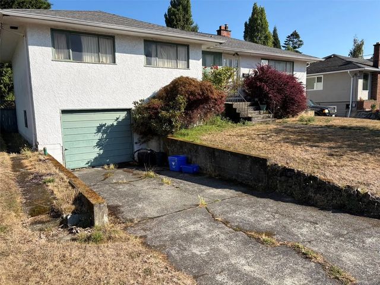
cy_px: 142
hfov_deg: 67.3
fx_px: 285
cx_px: 190
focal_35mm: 26
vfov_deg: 53.1
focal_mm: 5.96
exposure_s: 1/2865
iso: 50
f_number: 1.6
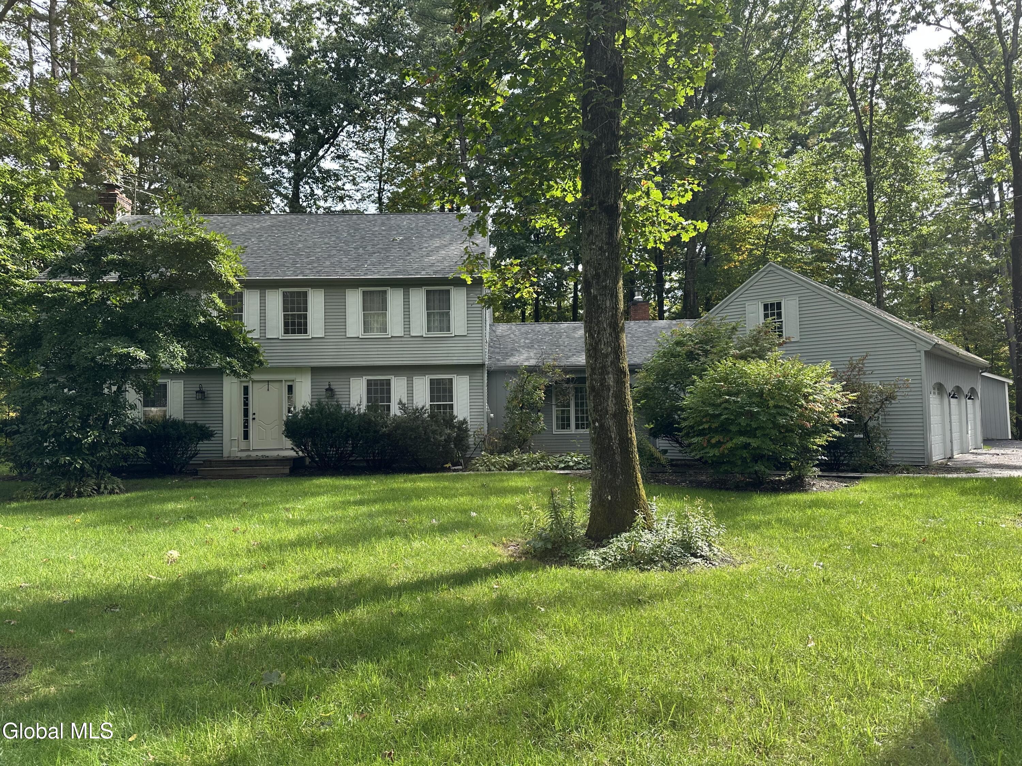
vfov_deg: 56.8
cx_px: 511
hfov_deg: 71.6
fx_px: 709
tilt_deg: +3.0
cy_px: 383
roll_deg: +0.8
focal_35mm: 24
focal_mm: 6.86
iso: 80
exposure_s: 1/927
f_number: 1.78
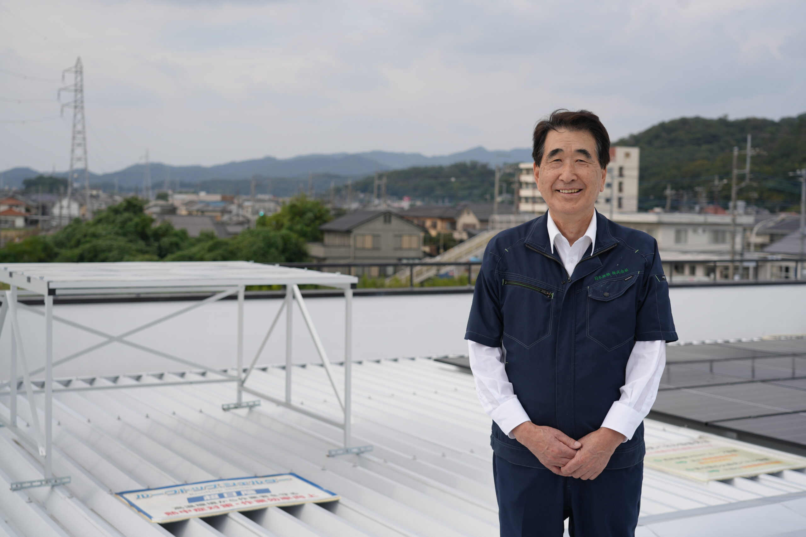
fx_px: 1075
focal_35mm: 48
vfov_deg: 28.1
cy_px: 268
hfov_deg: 41.1
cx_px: 403
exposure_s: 1/640
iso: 100
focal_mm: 48
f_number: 4.5
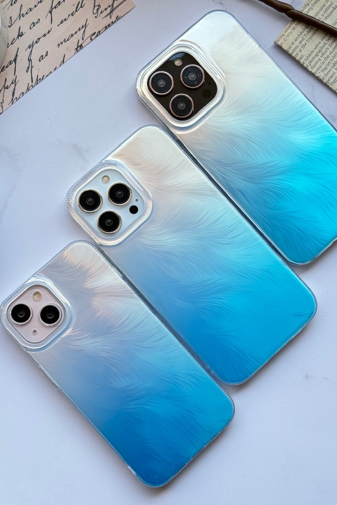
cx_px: 185
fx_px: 716
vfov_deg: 38.9
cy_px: 257
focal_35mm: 51
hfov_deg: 26.5
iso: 64
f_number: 1.78
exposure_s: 1/352
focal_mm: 6.76
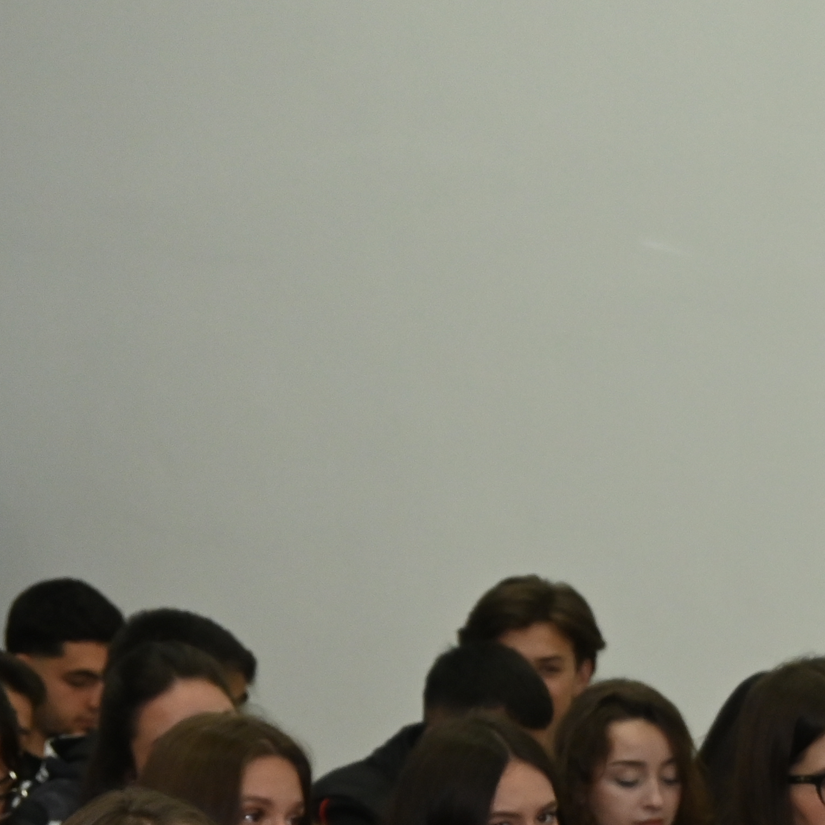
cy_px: 737
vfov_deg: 7.8
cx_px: 1127
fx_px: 6040
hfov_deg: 7.7
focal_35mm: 224
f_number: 6
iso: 800
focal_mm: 48
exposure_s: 1/60
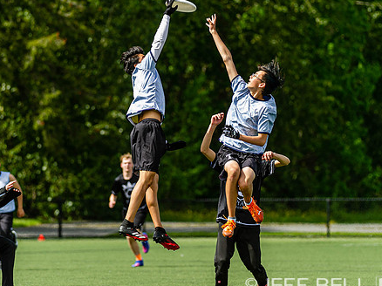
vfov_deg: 4.7
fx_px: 3463
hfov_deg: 6.3
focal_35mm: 314
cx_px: 197
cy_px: 122
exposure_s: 1/1600
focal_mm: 200
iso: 500
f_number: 4
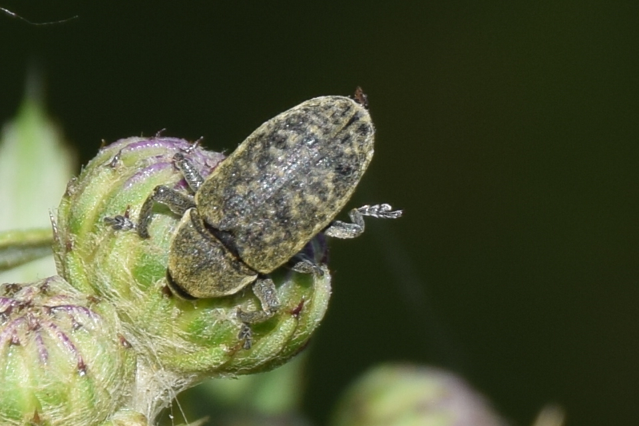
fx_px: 3727
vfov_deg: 6.5
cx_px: 320
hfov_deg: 9.8
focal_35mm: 210
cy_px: 213
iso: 100
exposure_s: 1/160
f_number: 13
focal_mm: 140
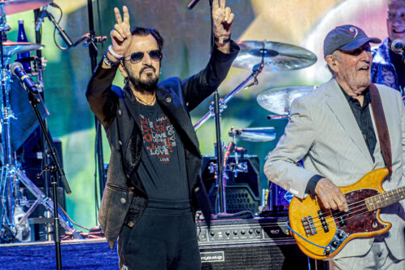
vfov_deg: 2.6
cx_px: 134
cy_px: 177
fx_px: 5928
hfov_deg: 3.9
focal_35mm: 527
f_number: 8
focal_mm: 350
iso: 2000
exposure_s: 1/25
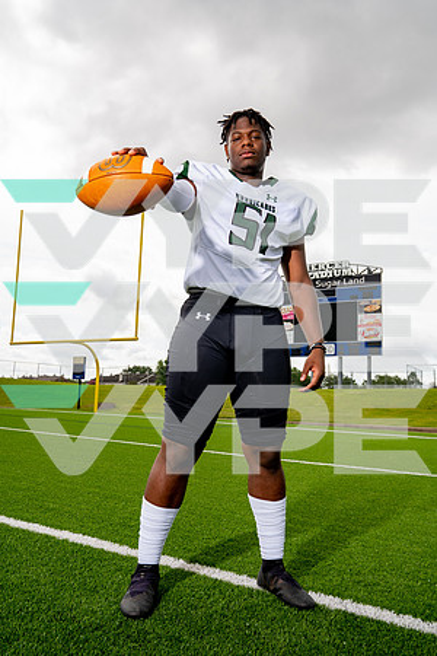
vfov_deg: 61.9
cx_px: 218
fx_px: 546
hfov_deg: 43.6
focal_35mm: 30
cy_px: 328
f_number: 8
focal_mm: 30
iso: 200
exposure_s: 1/250
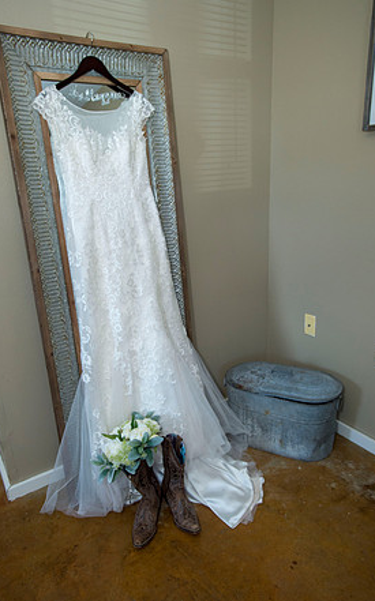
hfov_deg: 47.5
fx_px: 426
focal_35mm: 26
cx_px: 185
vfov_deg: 70.4
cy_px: 296
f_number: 4
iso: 1250
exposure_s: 1/320
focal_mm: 25
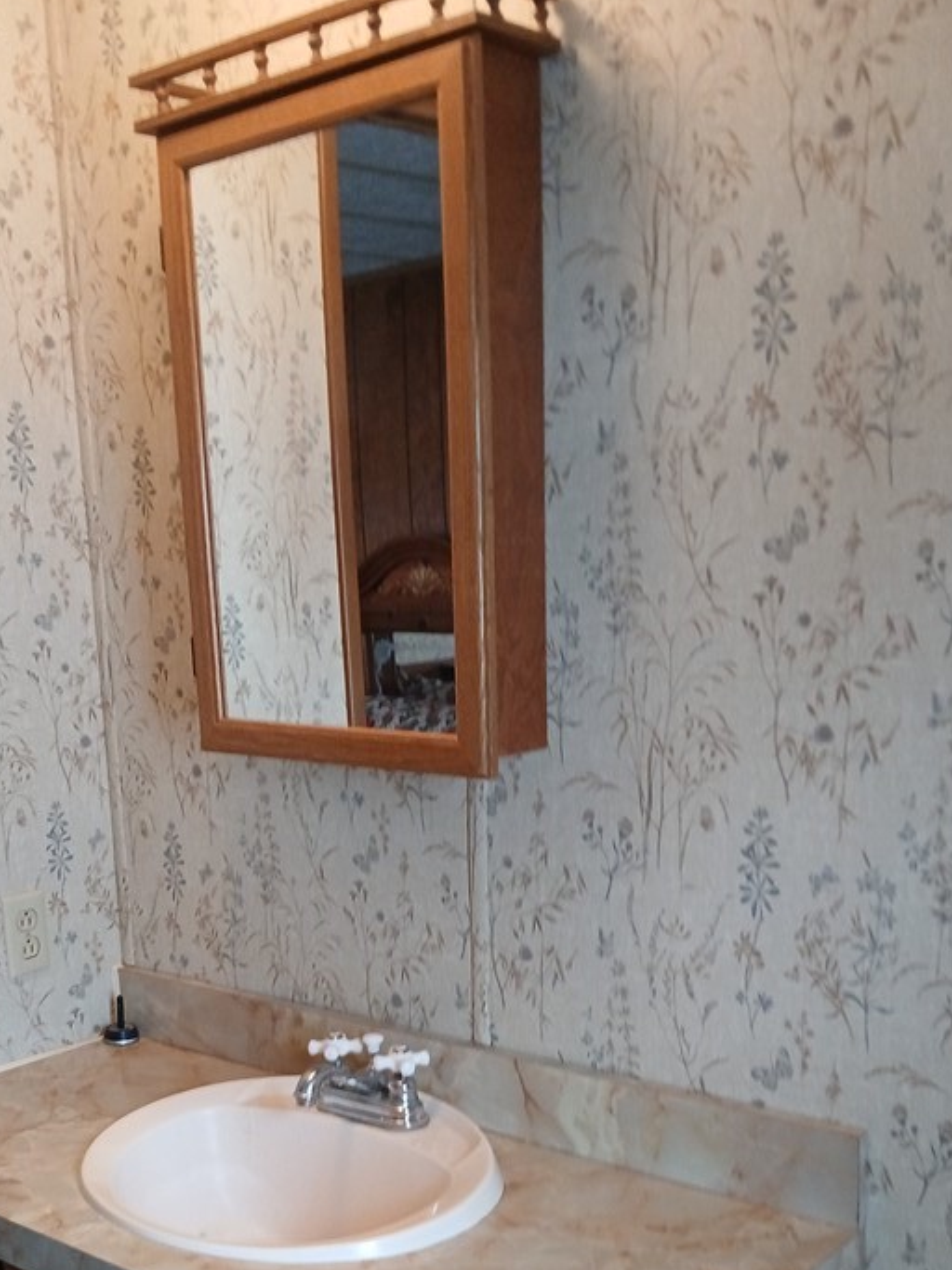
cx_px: 394
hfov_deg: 36.7
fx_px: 1431
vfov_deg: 46.6
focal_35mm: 39
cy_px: 906
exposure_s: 1/30
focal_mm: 3.98
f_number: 1.8
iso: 250
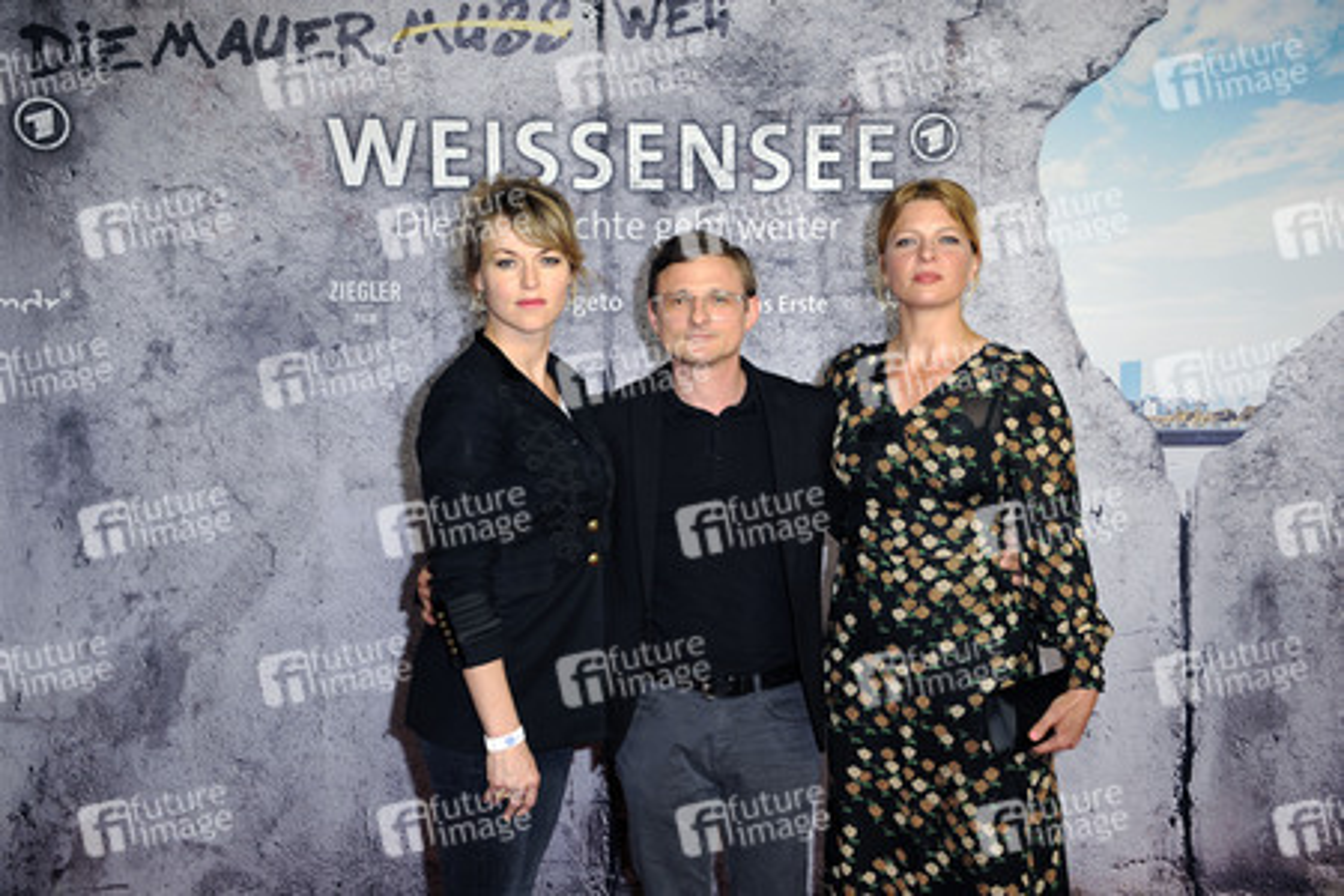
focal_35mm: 48
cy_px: 448
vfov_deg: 28.1
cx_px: 672
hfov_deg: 41.1
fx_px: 1792
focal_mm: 48
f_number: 5.6
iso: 640
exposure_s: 1/160
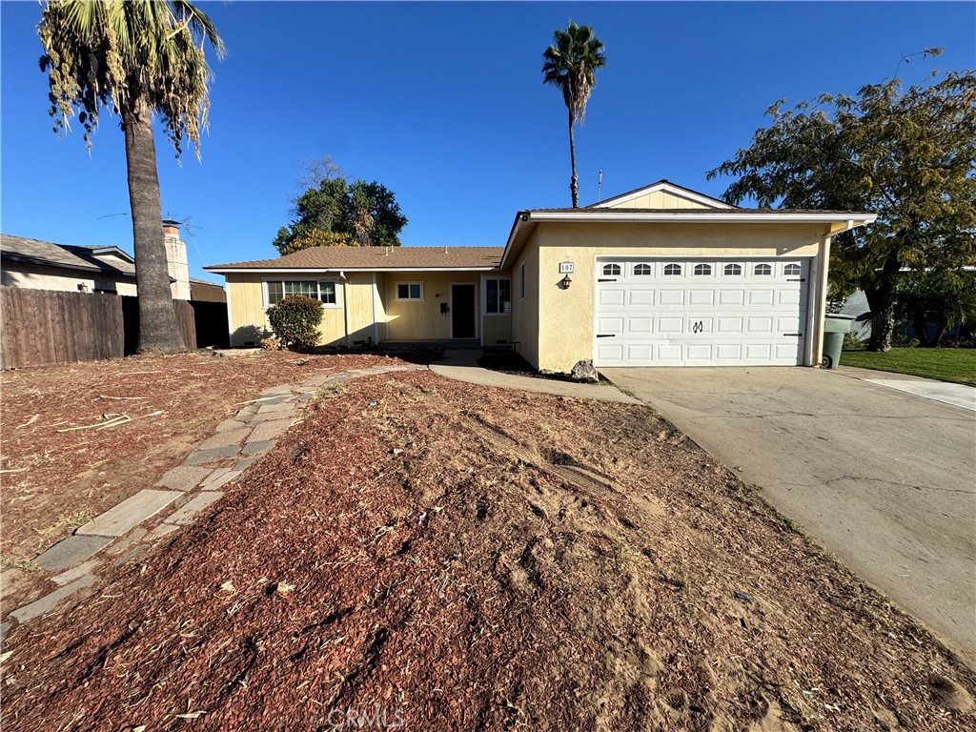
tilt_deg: -5.7
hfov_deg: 102.1
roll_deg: +2.1
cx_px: 488
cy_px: 366
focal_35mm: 14
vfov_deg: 85.7
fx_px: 395
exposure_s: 1/2028
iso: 50
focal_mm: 2.22
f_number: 2.2
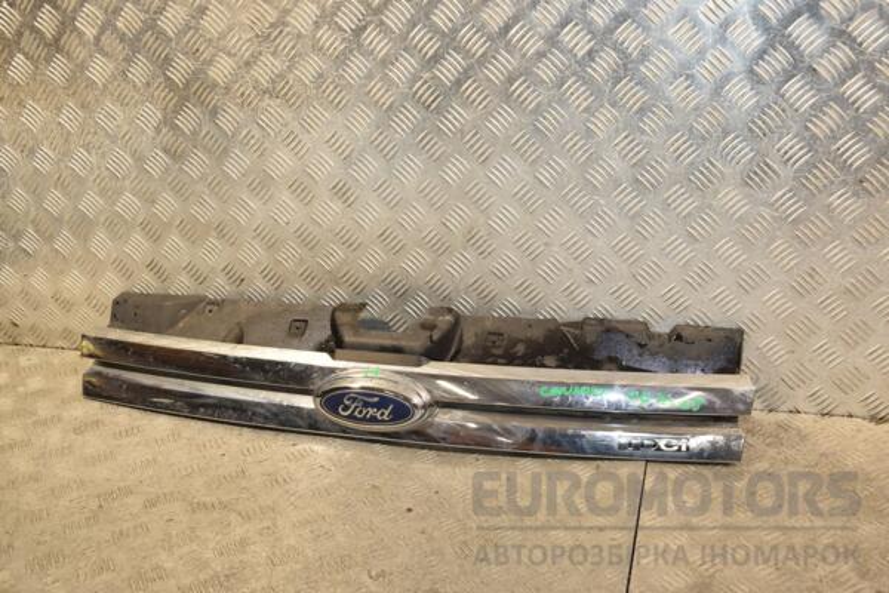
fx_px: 926
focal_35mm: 38
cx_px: 444
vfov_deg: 35.5
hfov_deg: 51.3
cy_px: 296
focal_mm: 25
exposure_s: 1/200
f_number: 5.6
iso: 800
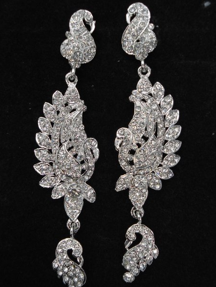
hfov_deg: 36.9
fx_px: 324
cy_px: 150
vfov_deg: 47.8
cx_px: 108
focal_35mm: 39
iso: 80
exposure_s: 1/50
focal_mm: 6.7
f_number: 3.2
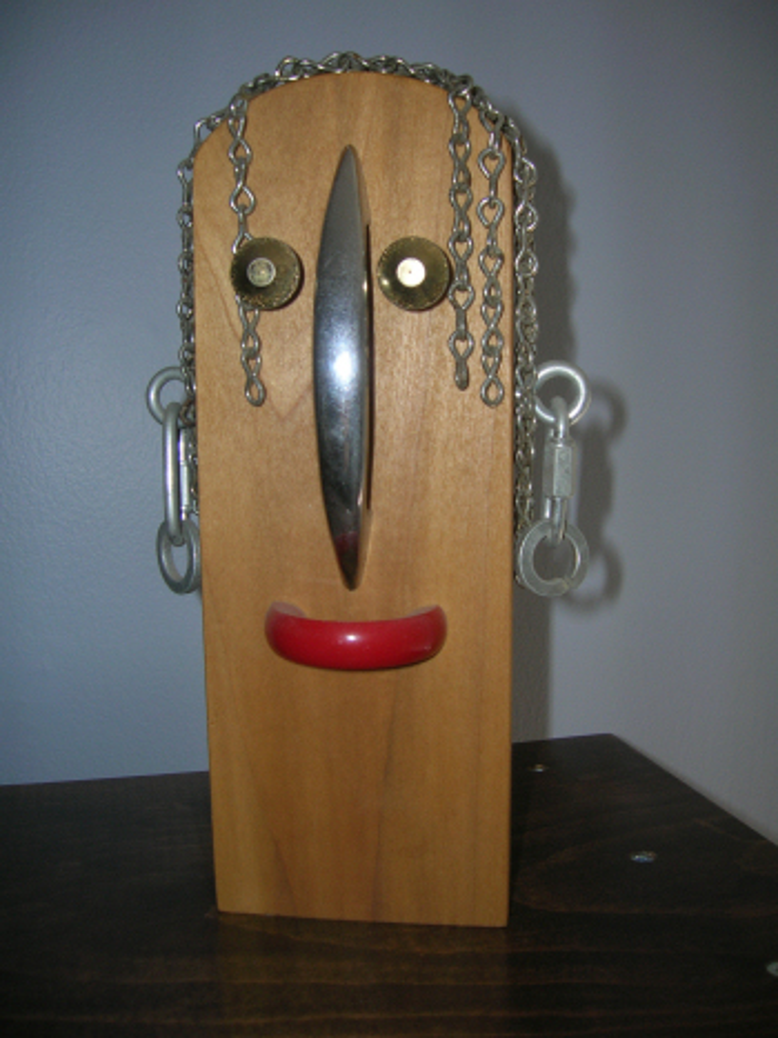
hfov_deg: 41.8
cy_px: 519
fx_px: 1019
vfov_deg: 54.0
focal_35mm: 34
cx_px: 389
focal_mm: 5.7
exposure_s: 1/60.1
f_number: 2.9
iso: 50
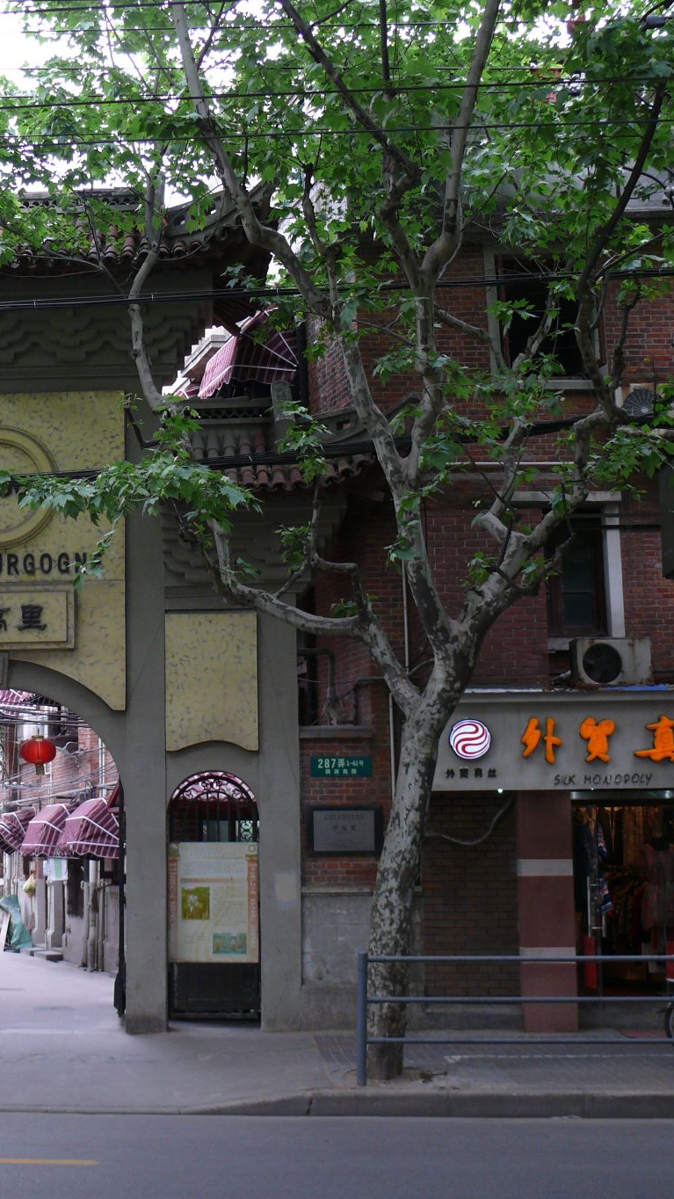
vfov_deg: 40.6
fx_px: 1621
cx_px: 24
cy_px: 599
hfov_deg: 22.7
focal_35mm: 51
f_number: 2.8
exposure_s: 1/50
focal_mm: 7.4
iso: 100
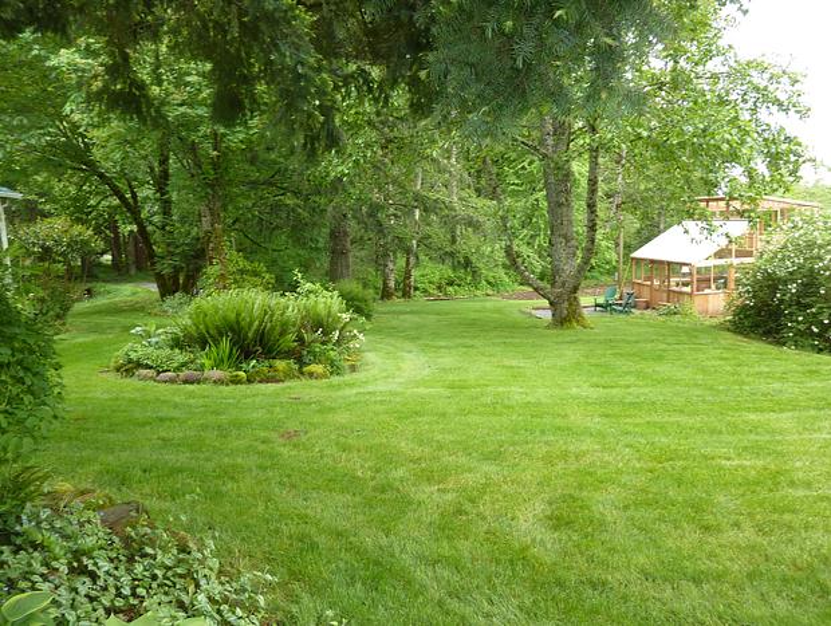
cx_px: 416
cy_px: 313
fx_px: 601
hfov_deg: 69.3
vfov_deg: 55.0
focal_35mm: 25
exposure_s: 1/30
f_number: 3.3
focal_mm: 4.1
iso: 100
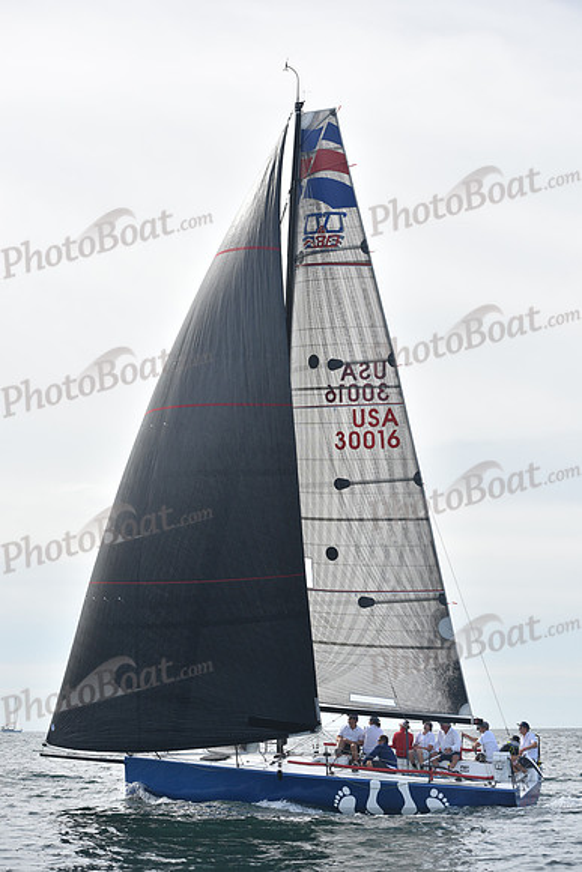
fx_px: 1696
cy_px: 436
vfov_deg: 28.8
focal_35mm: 70
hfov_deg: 19.5
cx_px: 291
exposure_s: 1/1000
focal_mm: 70
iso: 320
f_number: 6.3
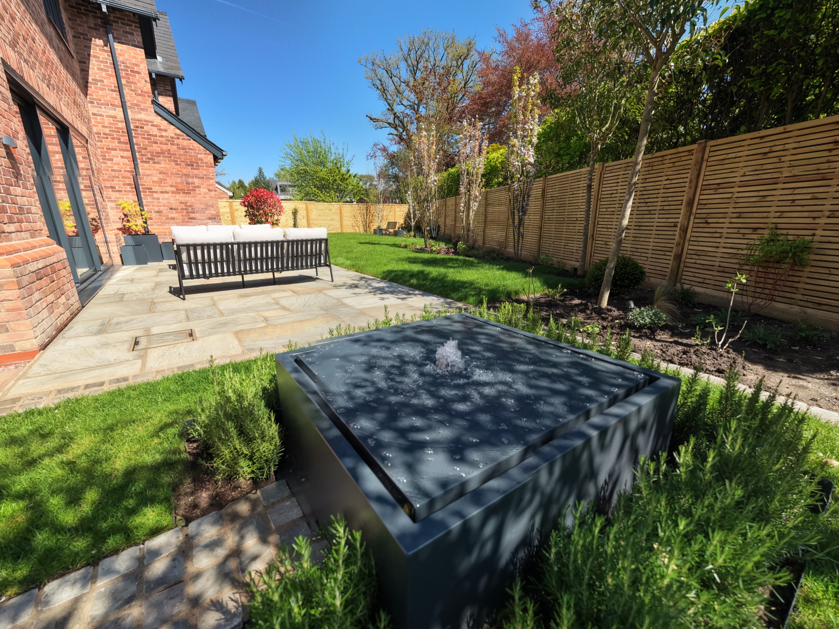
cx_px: 420
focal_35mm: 24
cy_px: 314
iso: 200
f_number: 1.8
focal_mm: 8.67
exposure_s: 1/1600
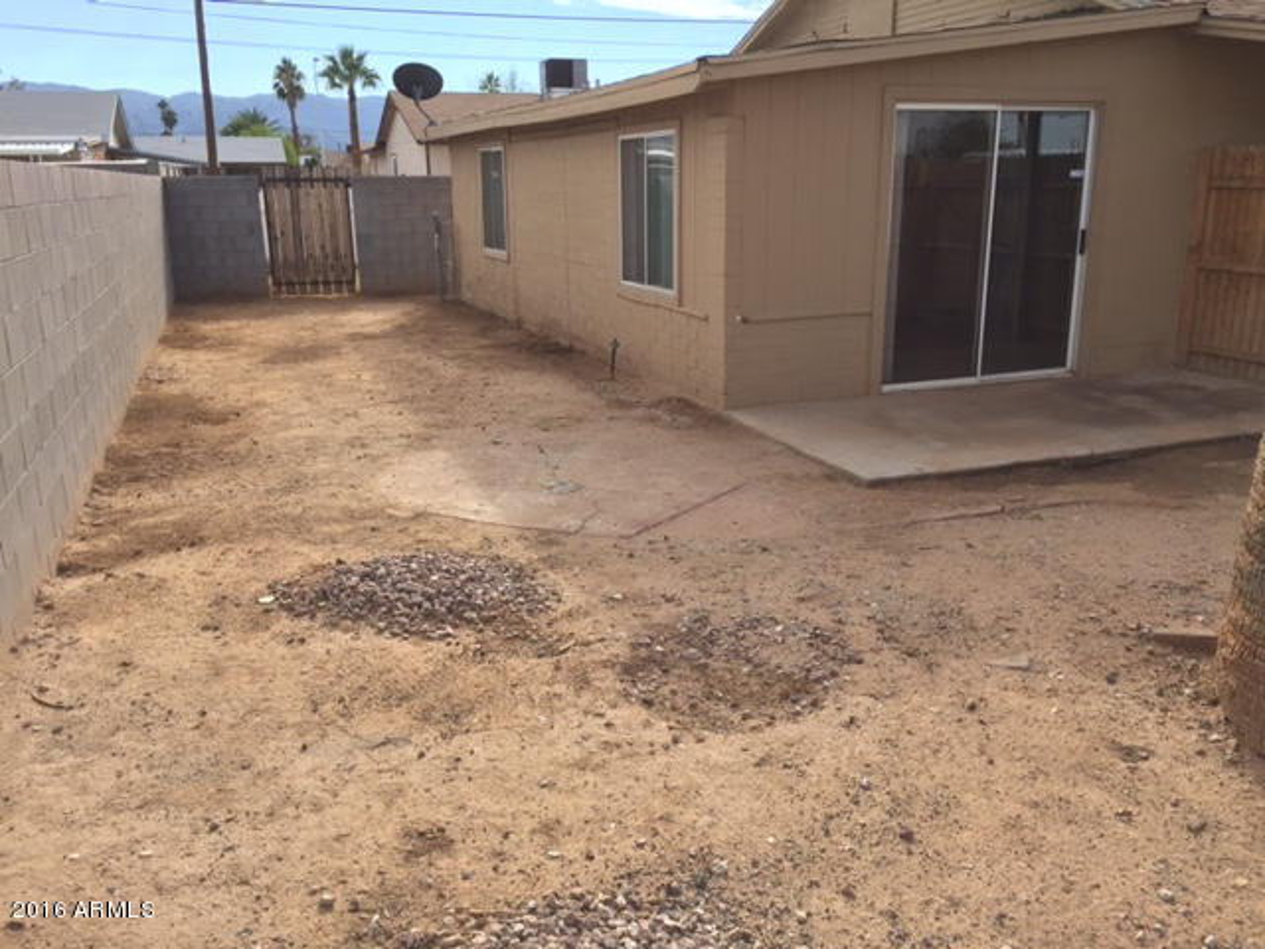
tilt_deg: -13.9
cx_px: 632
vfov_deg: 48.2
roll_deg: -0.4
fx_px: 1060
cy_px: 474
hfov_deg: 61.7
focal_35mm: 29
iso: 32
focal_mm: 4.15
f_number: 2.2
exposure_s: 1/1163
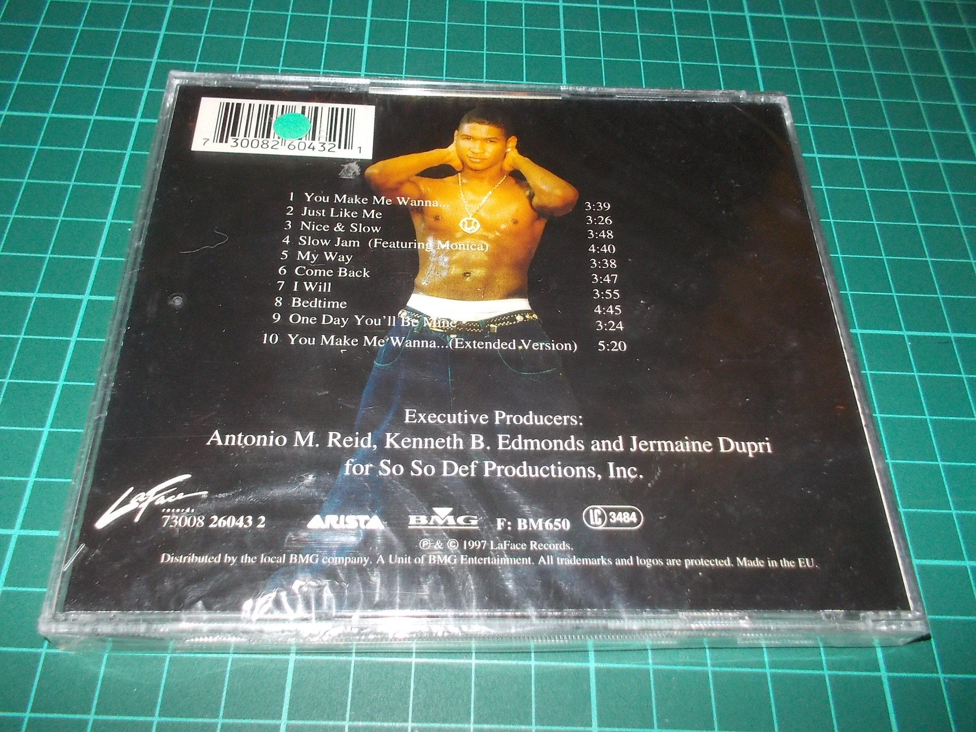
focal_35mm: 29
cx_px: 488
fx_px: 818
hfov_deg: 61.7
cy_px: 366
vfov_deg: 48.2
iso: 200
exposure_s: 1/30
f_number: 3.3
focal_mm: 4.1
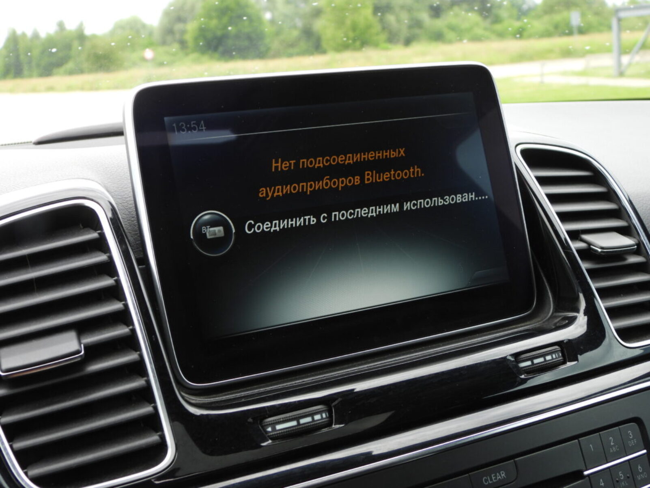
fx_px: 939
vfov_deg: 29.1
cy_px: 244
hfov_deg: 38.2
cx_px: 325
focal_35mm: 50
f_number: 3.2
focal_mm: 9
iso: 100
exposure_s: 1/60
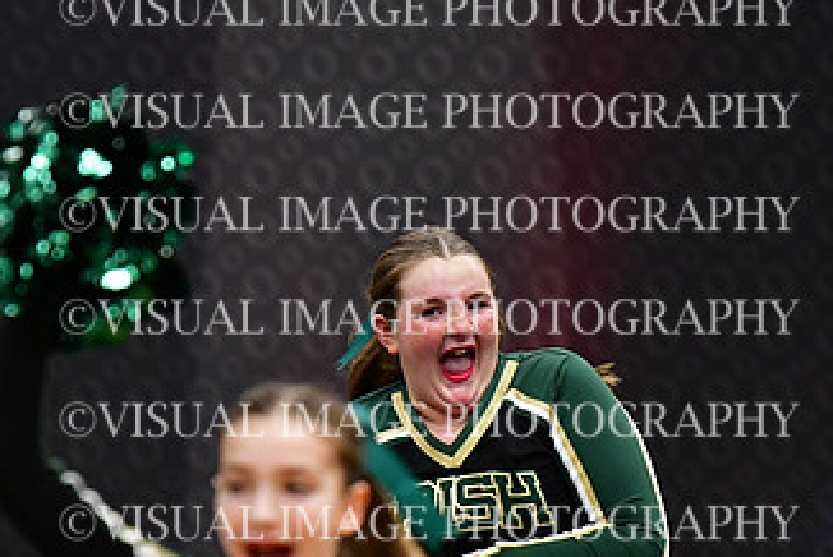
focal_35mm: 533
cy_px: 471
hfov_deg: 3.9
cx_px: 429
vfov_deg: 2.6
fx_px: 12344
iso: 4000
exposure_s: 1/500
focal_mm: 200
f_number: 3.5
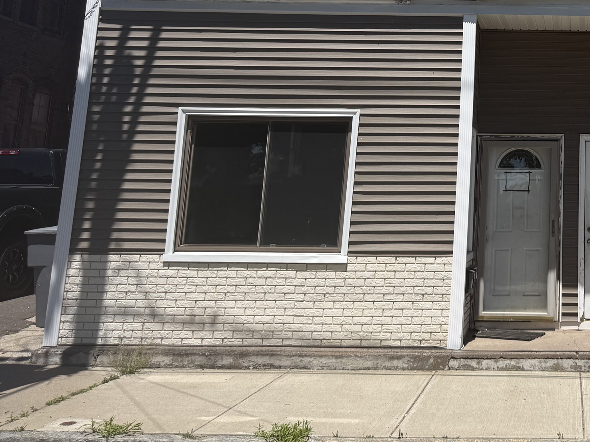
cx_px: 578
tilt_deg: +11.5
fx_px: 852
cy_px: 23
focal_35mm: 50
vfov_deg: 27.8
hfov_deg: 34.9
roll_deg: -0.8
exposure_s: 1/5714
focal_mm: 6.76
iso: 80
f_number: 1.78
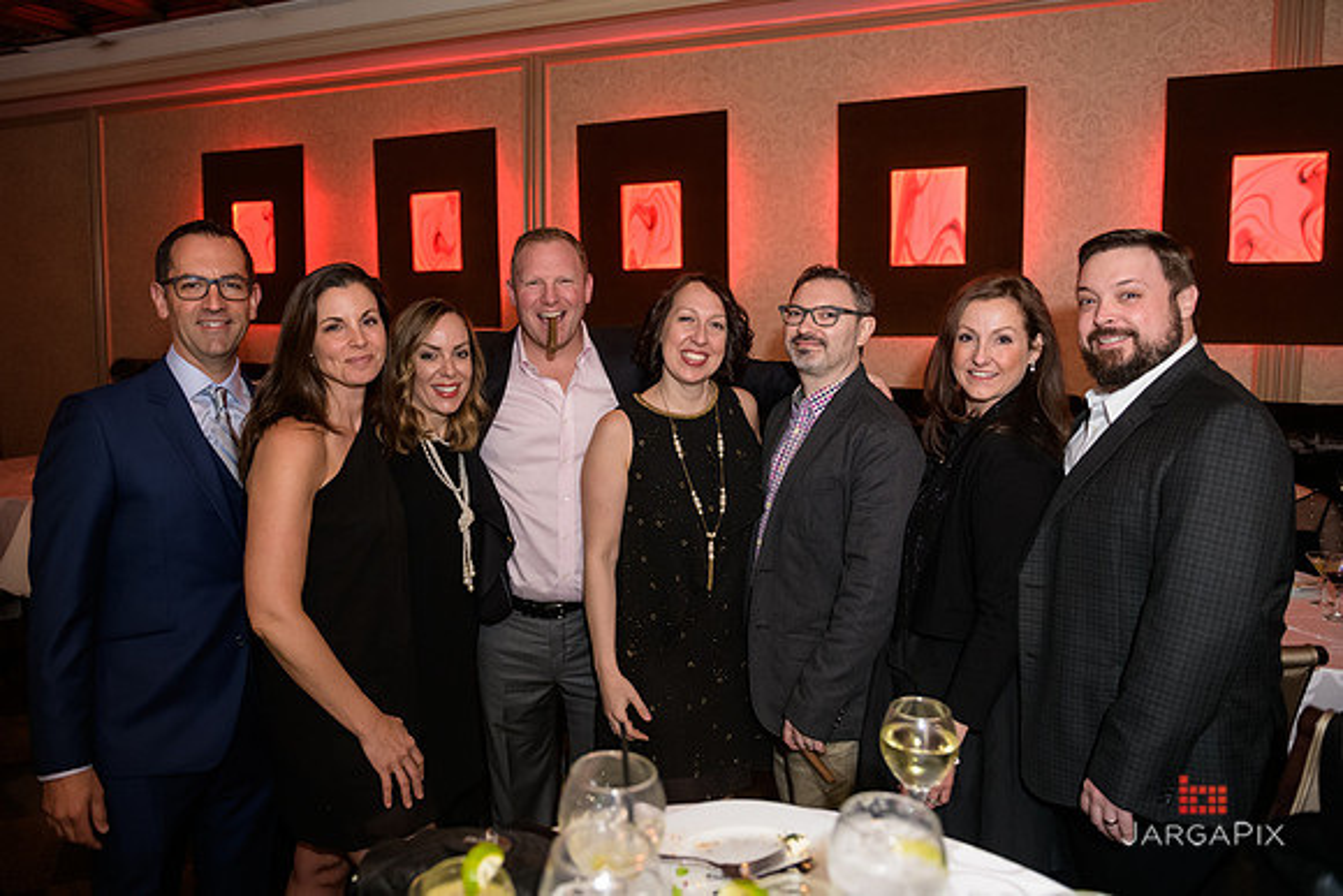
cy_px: 399
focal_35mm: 27
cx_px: 598
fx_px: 994
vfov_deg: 48.4
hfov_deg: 67.9
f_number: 3.2
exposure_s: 1/125
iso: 1600
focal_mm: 24
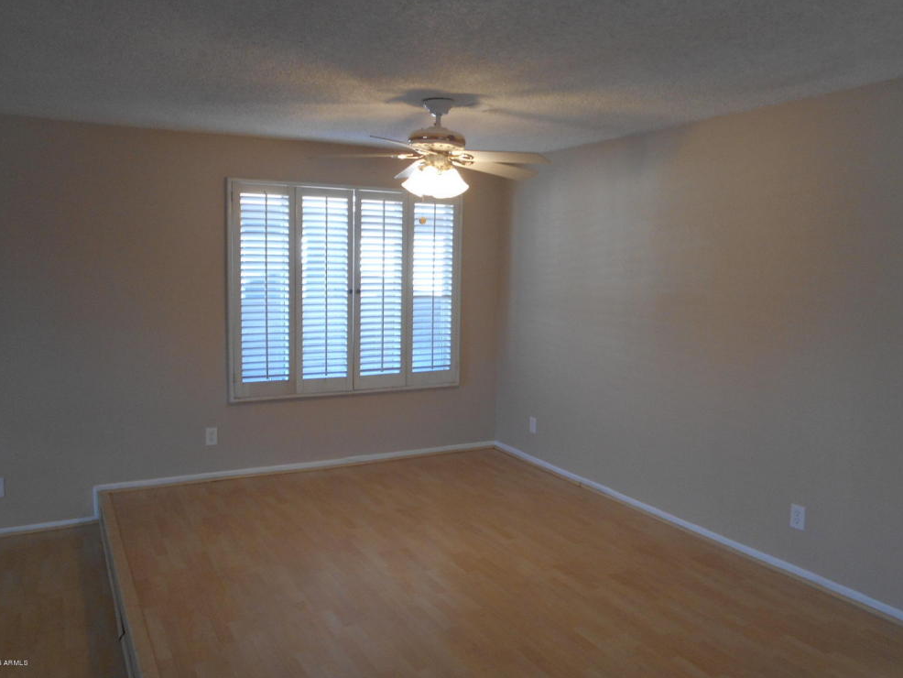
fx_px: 704
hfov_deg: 65.3
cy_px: 334
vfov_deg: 51.4
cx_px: 451
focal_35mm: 27
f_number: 3.2
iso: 125
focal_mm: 4.6
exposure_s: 1/30
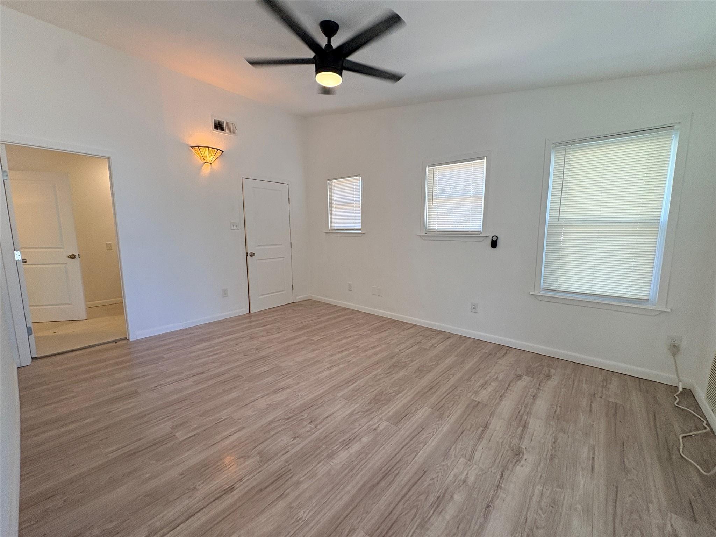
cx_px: 358
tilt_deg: -7.4
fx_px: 290
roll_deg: +0.3
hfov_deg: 102.1
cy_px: 268
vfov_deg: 85.7
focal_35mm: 14
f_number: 2.2
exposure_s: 1/120
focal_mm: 2.22
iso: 160
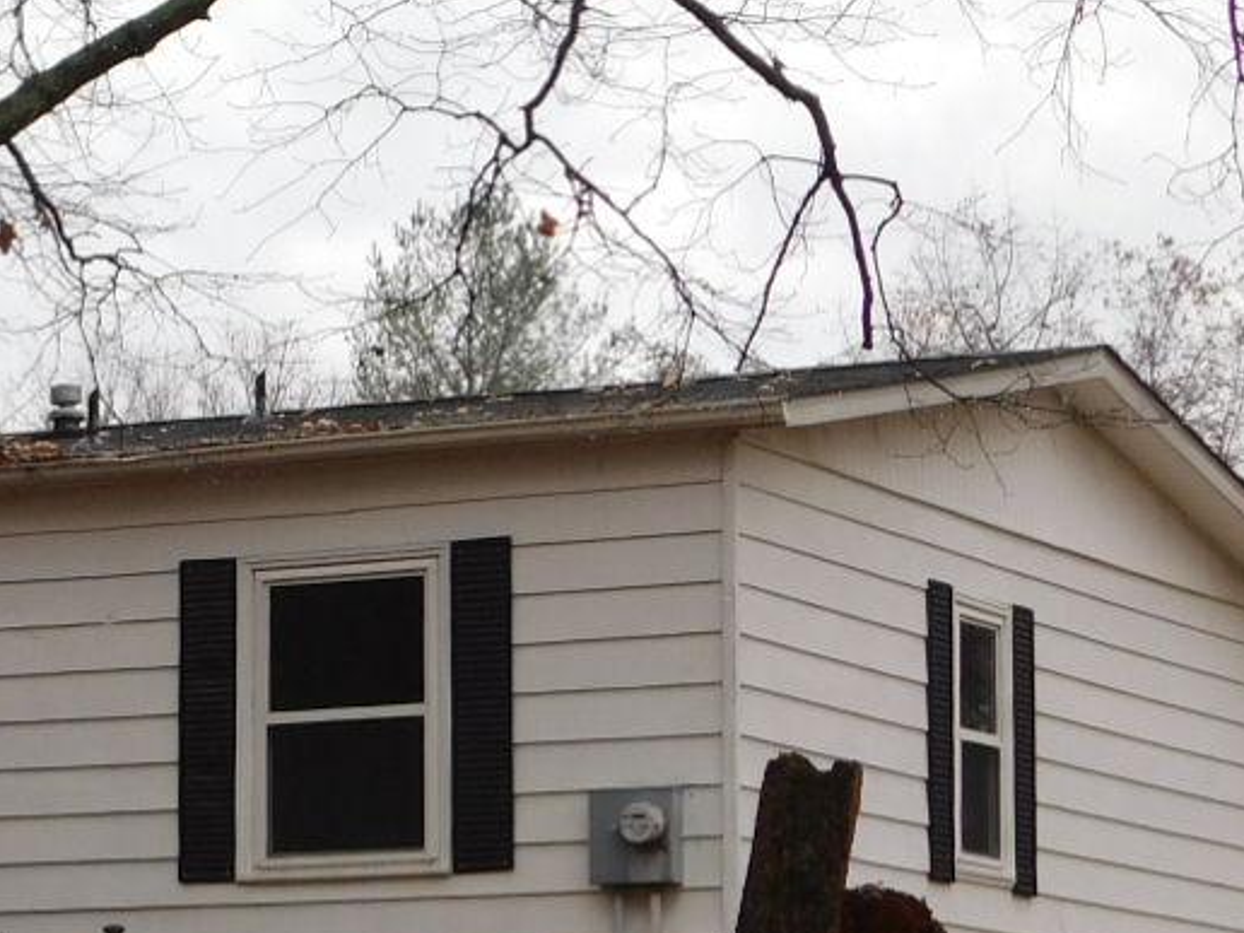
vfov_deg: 9.4
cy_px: 564
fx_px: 5678
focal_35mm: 158
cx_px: -313
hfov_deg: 12.2
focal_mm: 9
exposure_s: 1/80
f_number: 3.8
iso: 125
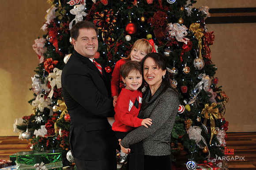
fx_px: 441
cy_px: 85
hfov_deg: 32.4
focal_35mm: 62
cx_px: 128
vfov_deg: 21.9
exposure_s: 1/100
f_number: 7.1
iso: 1600
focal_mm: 62
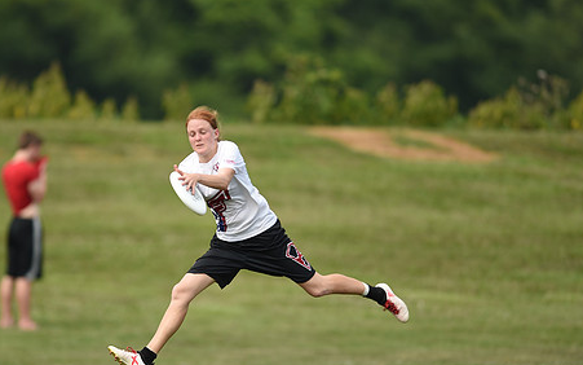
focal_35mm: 523
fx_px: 8311
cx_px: 222
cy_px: 206
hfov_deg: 4.0
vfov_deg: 2.5
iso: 100
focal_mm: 400
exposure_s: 1/1000
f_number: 2.8
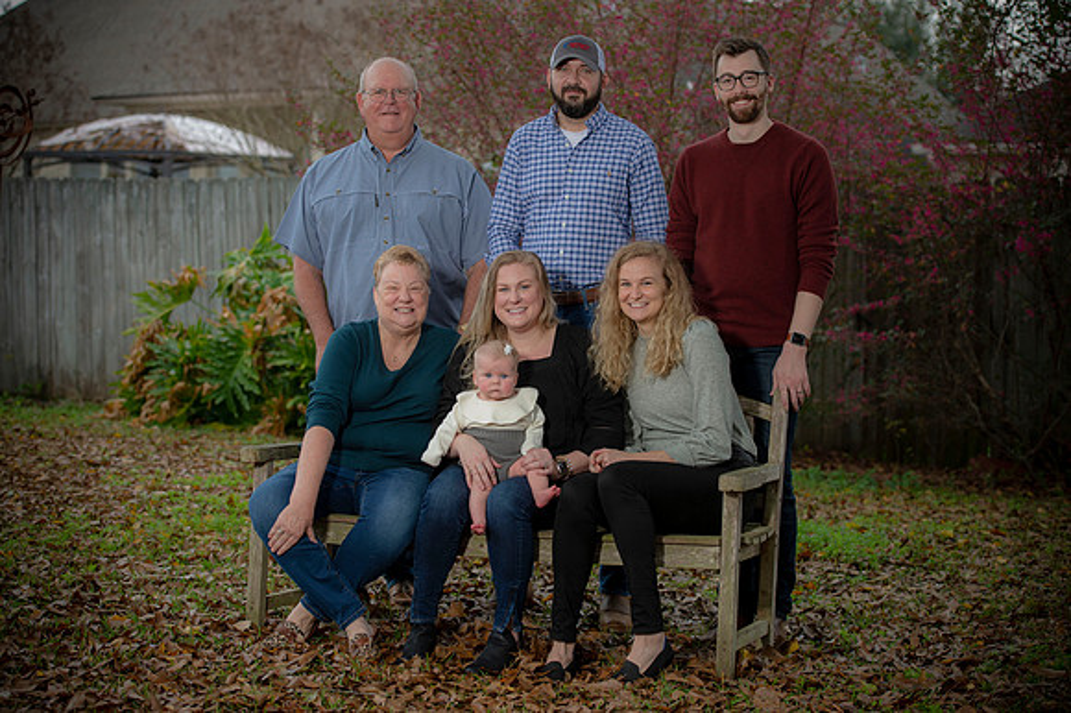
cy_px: 356
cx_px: 536
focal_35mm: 70
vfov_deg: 19.4
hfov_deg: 28.9
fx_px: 2081
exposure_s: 1/200
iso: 160
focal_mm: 70
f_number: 3.5
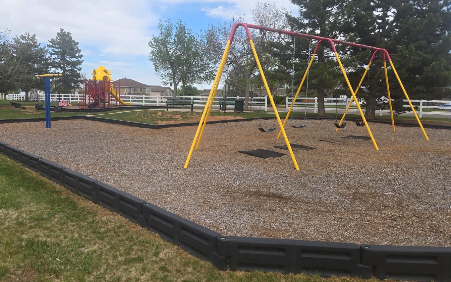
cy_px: 121
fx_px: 356
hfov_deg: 64.2
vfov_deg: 43.1
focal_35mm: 29
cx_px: 187
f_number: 1.8
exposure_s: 1/1232
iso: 25
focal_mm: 5.4
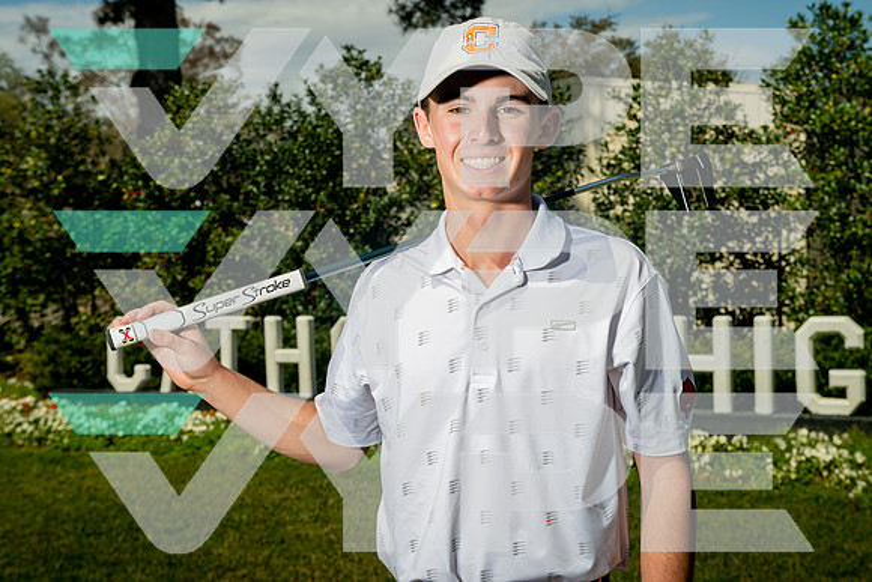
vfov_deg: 25.1
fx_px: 1308
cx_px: 436
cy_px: 291
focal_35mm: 54
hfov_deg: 36.9
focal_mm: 54
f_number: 8
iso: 100
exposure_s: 1/250
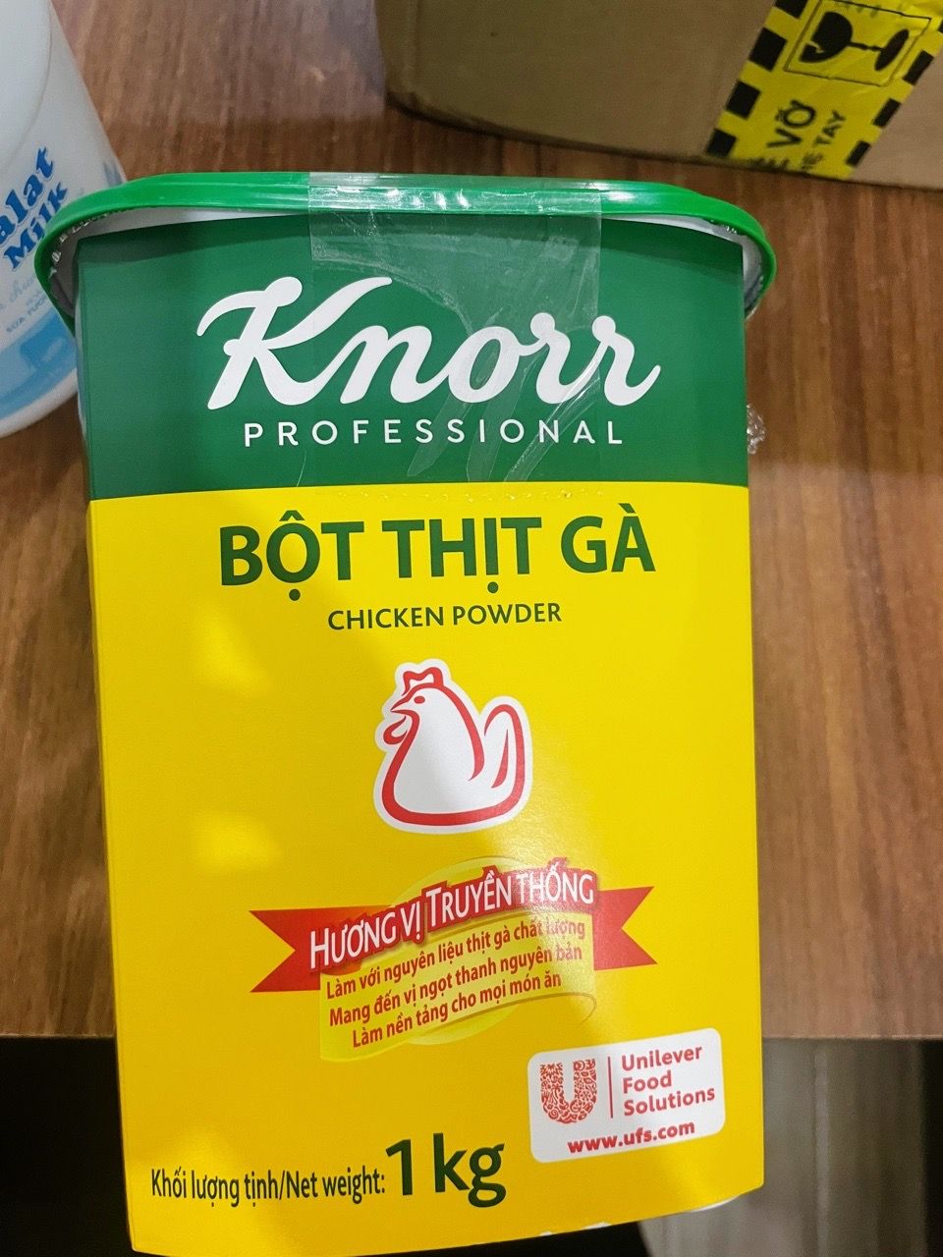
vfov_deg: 67.3
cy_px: 628
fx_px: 944
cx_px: 472
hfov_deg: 53.1
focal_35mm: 26
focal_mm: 4.2
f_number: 1.6
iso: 250
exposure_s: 1/50
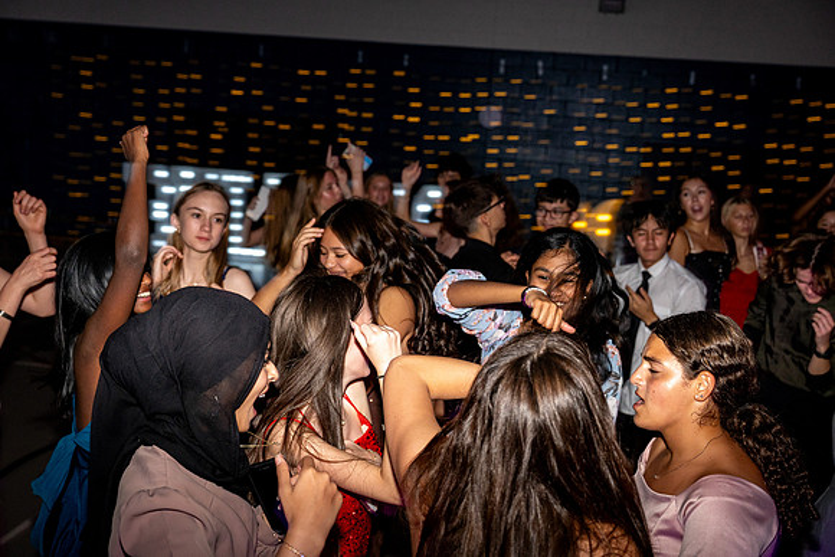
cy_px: 278
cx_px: 418
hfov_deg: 45.4
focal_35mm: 43
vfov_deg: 31.2
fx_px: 998
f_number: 4
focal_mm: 43
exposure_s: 1/80
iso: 1250
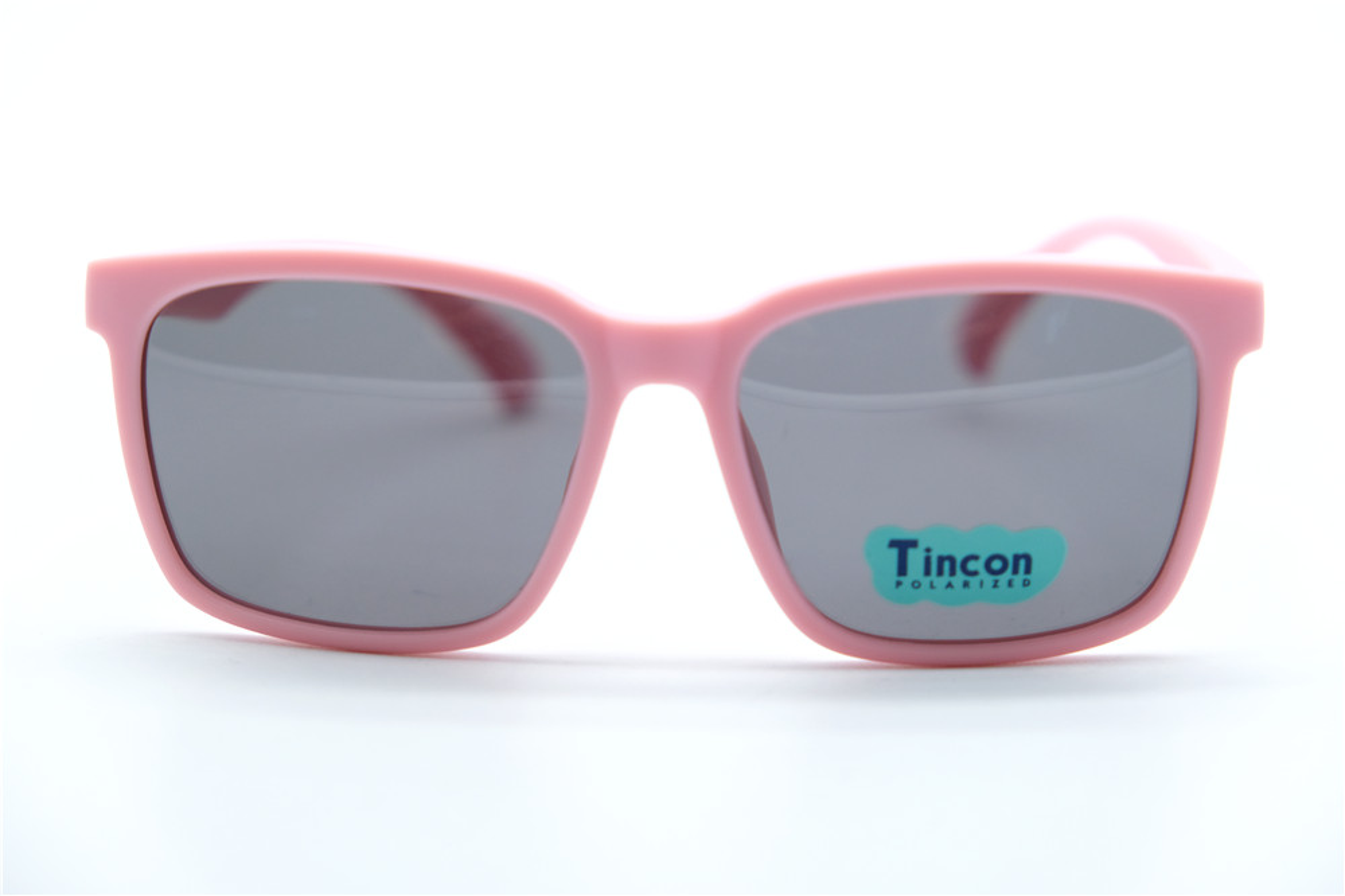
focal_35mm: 83
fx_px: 3100
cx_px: 672
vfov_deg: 16.4
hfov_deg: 24.5
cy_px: 448
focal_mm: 55
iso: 640
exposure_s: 1/1000
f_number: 4
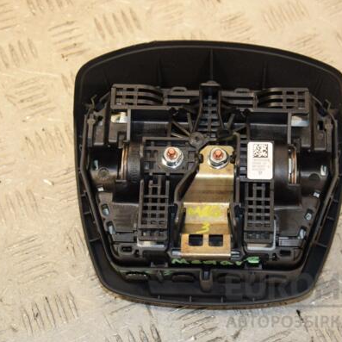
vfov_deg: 22.5
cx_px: 209
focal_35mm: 77
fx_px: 861
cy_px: 171
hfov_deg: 22.4
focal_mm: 40
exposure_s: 1/200
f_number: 7.1
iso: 800
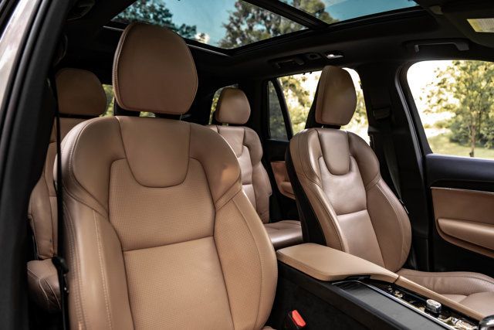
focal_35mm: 24
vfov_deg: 53.2
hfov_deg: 73.7
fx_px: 329
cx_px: 247
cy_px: 165
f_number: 3.2
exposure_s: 1/200
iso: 1250
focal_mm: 24
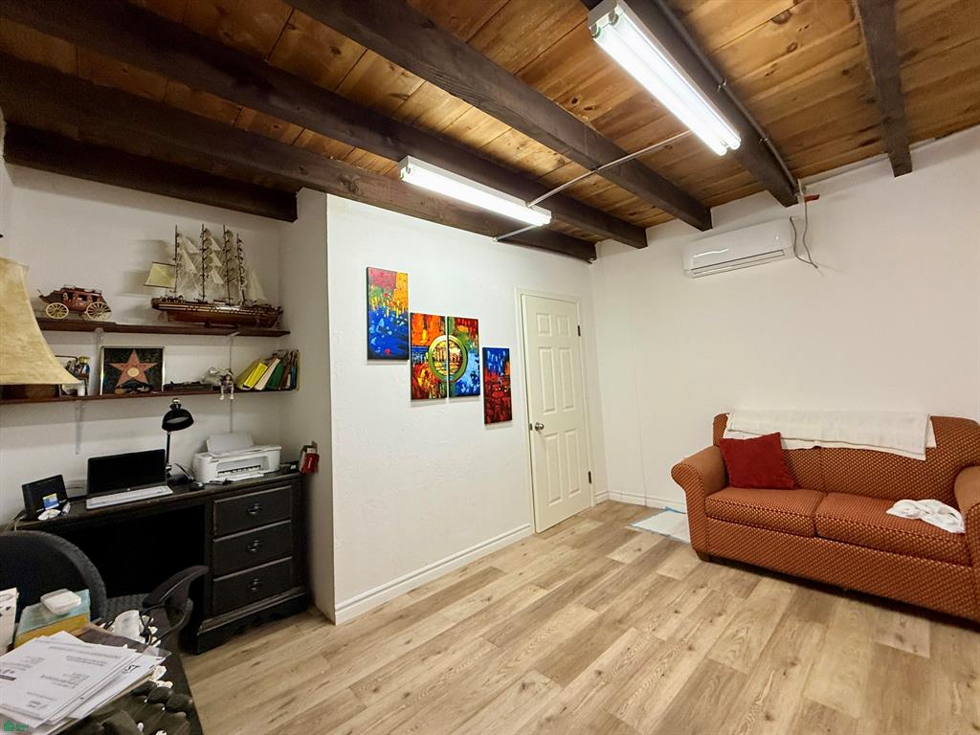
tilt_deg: +1.6
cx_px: 490
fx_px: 396
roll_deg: +2.8
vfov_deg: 85.7
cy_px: 368
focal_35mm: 14
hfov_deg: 102.1
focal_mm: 2.22
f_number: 2.2
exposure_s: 1/120
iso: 200
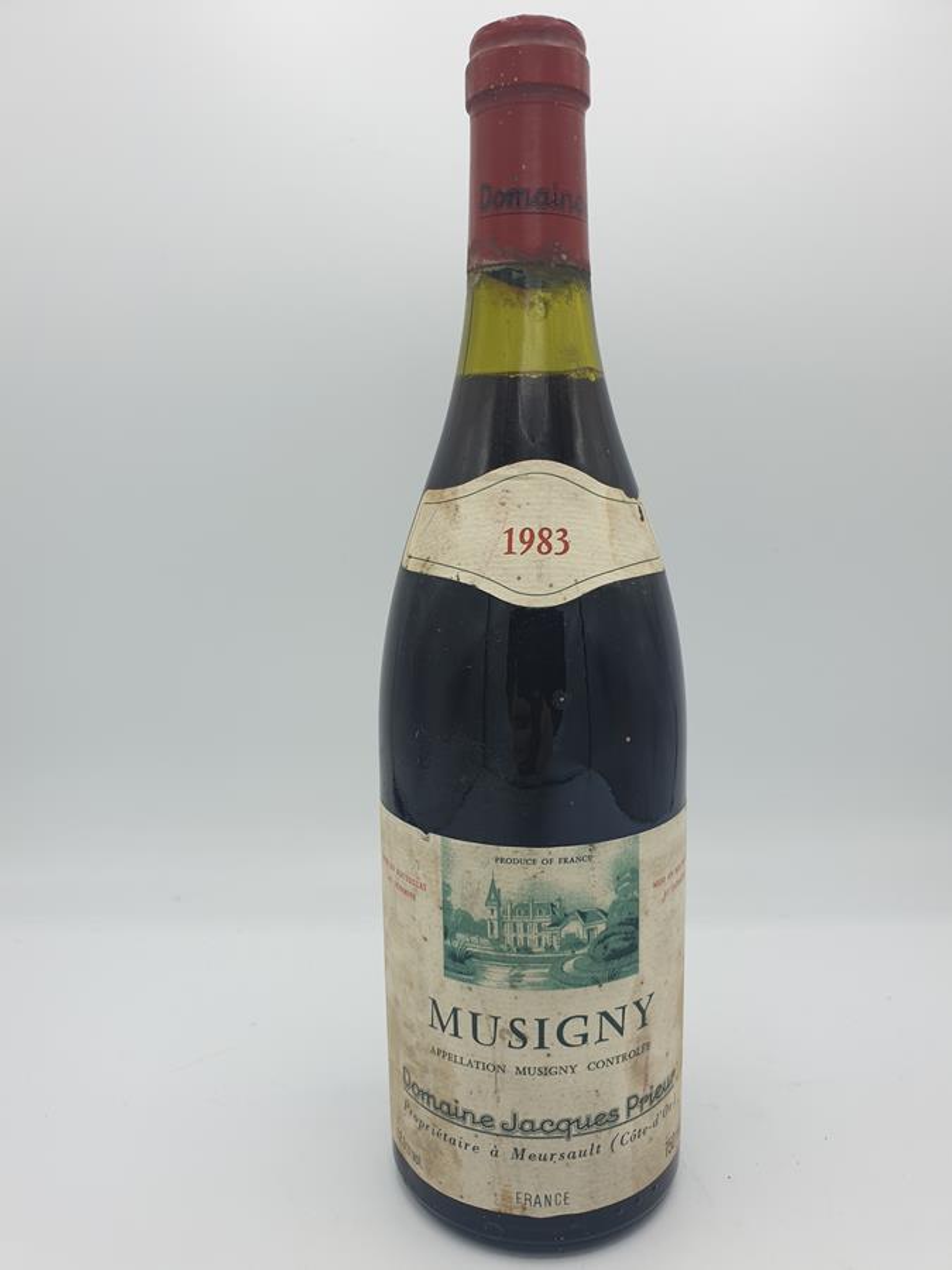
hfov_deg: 53.1
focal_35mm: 26
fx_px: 953
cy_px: 635
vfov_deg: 67.3
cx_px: 476
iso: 50
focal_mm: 4.3
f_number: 2.4
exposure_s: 1/612
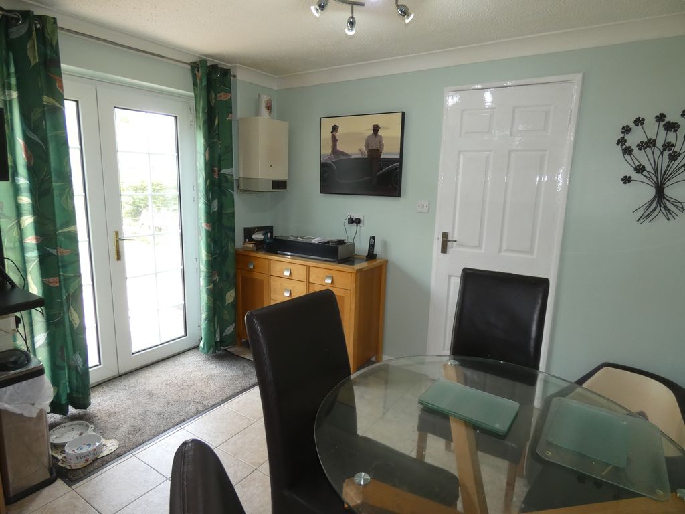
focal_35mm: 20
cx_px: 342
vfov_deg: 66.0
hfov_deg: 81.7
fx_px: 396
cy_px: 257
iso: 160
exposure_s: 1/60
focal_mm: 3.6
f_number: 2.8
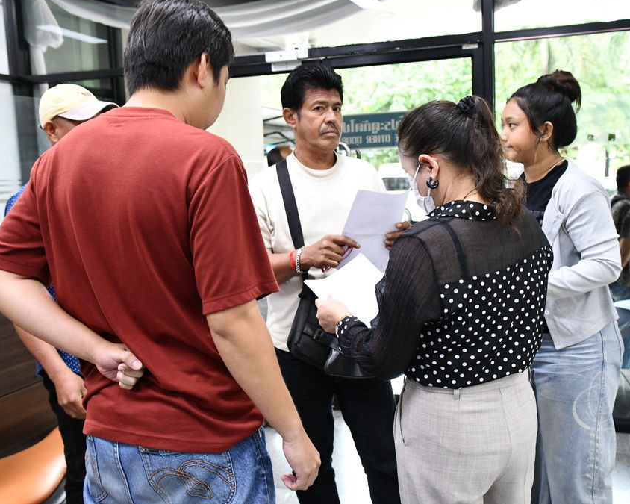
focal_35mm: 41
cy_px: 250
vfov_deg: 36.5
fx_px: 764
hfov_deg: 44.8
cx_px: 333
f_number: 3.8
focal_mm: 24
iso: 2800
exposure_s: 1/125
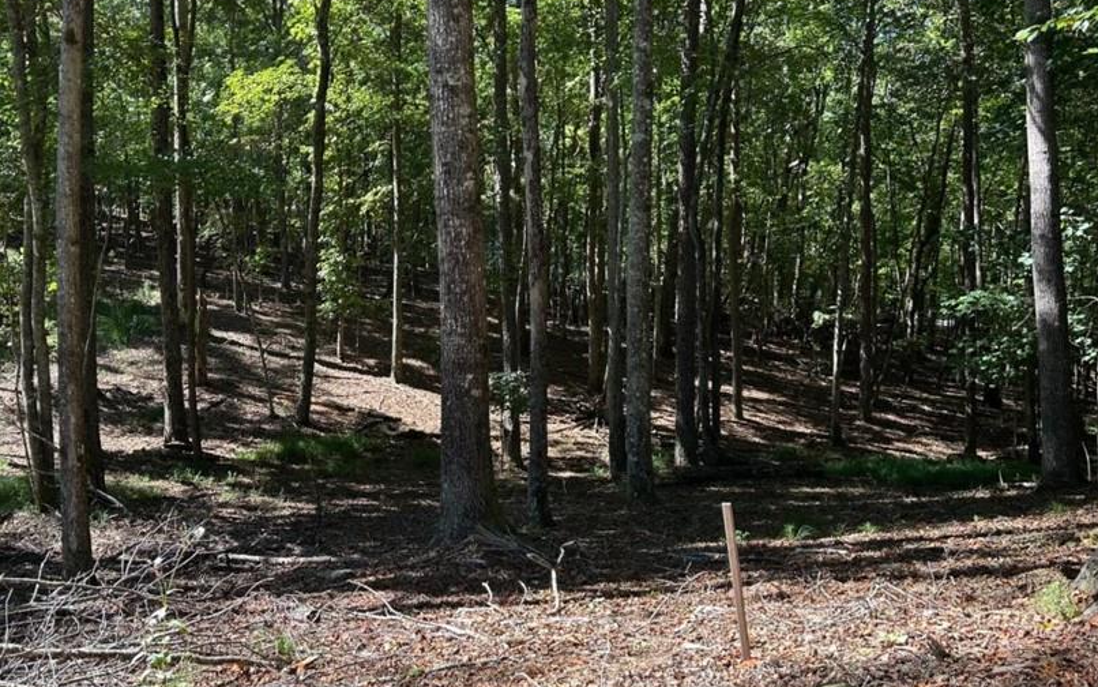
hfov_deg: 54.9
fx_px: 1047
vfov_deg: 36.3
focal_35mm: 35
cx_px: 435
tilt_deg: -5.5
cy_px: 372
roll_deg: +1.8
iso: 50
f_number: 1.5
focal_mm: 5.7
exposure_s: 1/569
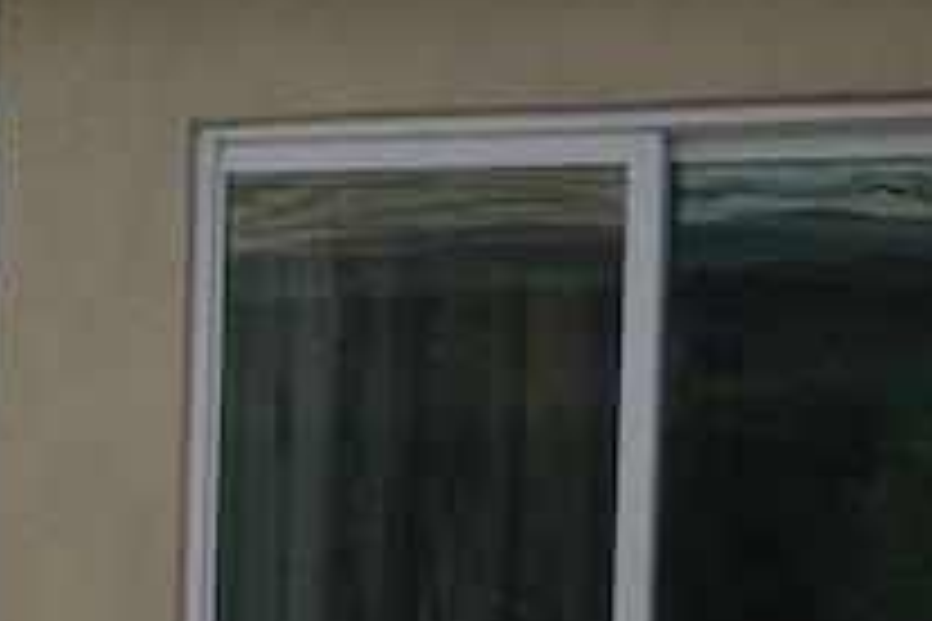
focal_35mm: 149
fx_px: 3857
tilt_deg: -1.8
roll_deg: -3.2
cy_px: 621
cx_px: -914
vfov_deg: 9.2
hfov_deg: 12.2
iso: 32
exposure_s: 1/1980
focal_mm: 4.15
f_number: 2.2
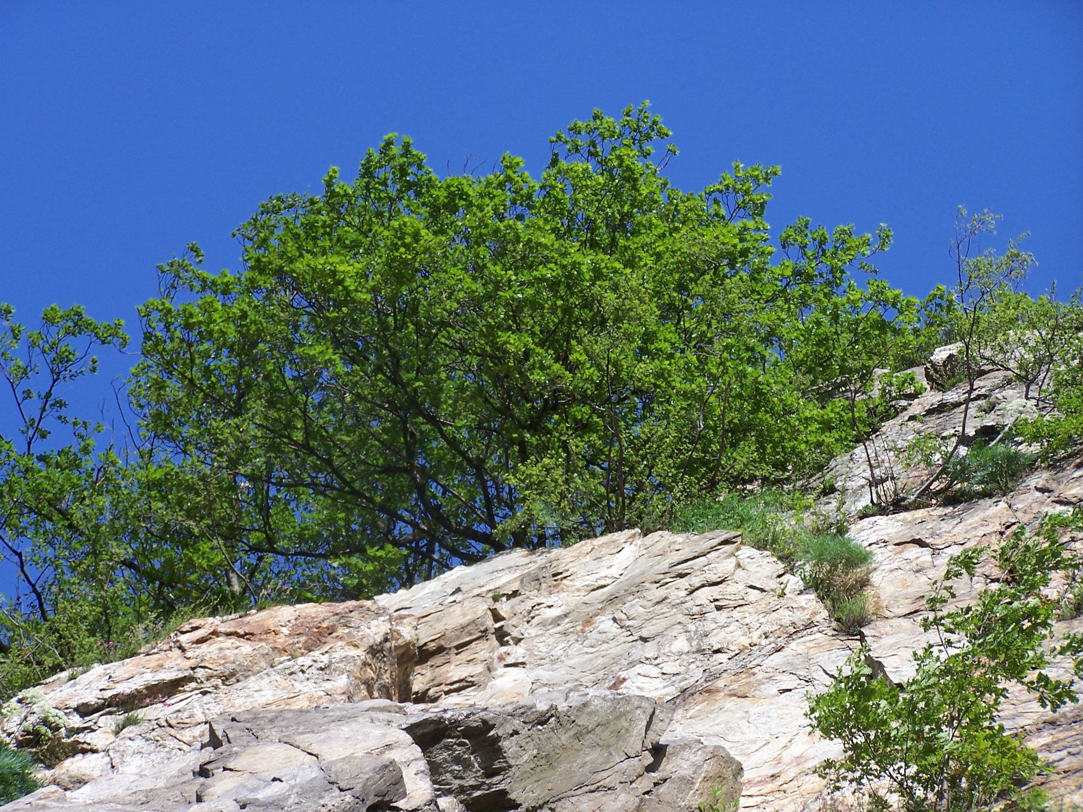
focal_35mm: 128
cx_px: 542
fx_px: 4005
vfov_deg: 11.6
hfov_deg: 15.4
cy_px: 406
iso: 80
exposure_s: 1/750
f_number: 3.2
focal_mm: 21.2
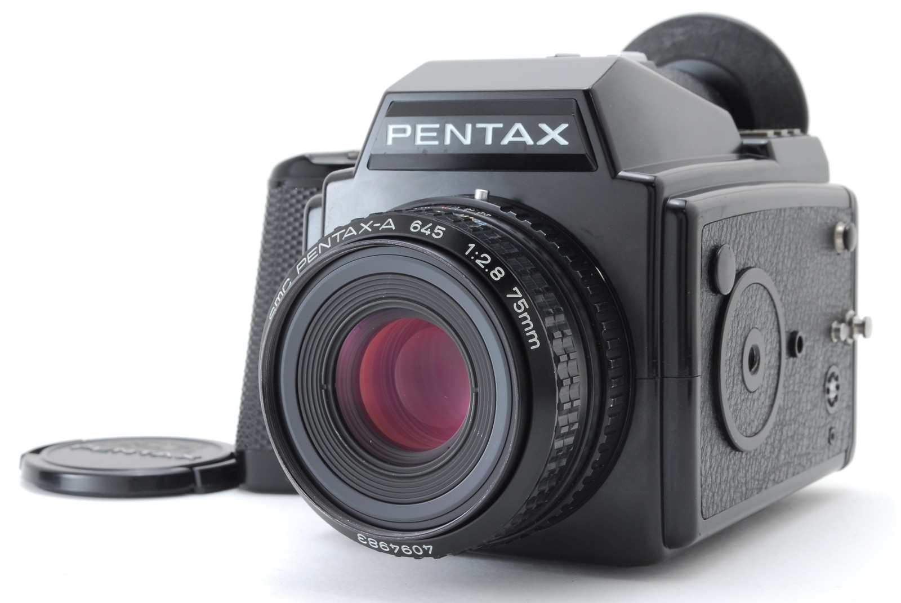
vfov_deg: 16.6
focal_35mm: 82
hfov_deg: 24.6
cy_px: 302
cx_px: 450
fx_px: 2067
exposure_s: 1/100
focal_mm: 55
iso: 320
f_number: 16
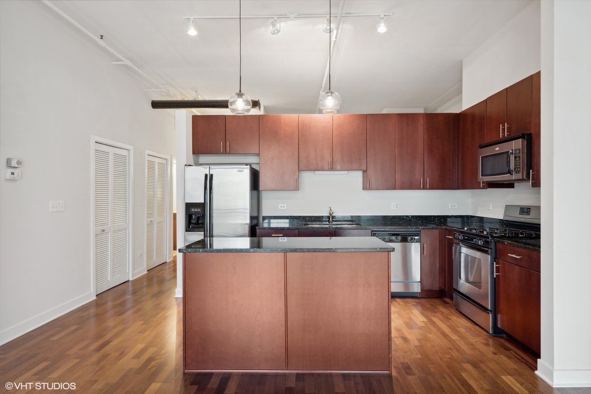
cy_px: 197
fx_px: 328
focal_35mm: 20
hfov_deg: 84.0
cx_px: 296
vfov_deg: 61.9
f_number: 8
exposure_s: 1/1.67
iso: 320
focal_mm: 20
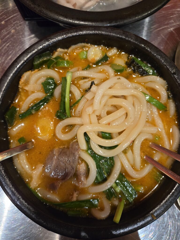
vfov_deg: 73.9
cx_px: 90
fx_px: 159
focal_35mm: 23
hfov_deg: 58.9
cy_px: 120
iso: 500
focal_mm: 5.4
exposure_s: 1/120
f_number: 1.8
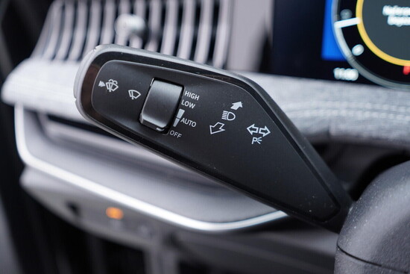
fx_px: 410
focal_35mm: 36
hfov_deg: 53.1
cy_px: 137
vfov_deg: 36.9
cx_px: 205
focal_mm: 24
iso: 320
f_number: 2.8
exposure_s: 1/40
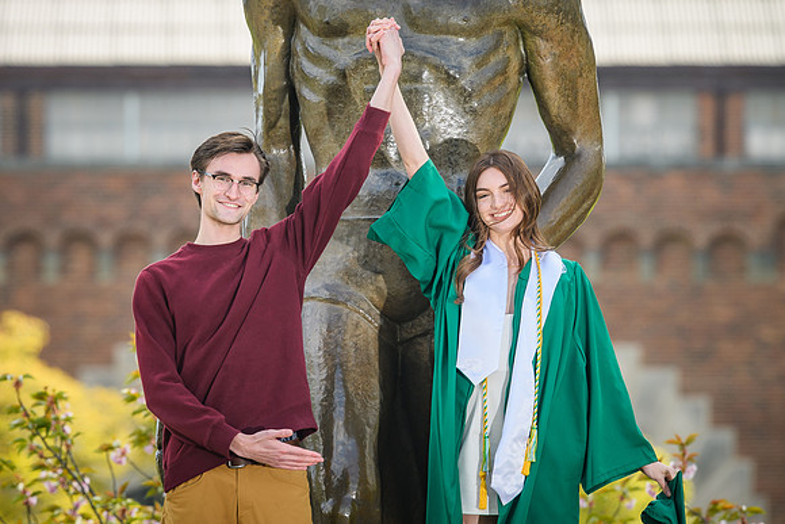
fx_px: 11814
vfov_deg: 2.5
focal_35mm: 542
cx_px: 374
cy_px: 229
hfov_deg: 3.8
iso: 100
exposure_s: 1/200
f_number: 5.6
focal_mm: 300
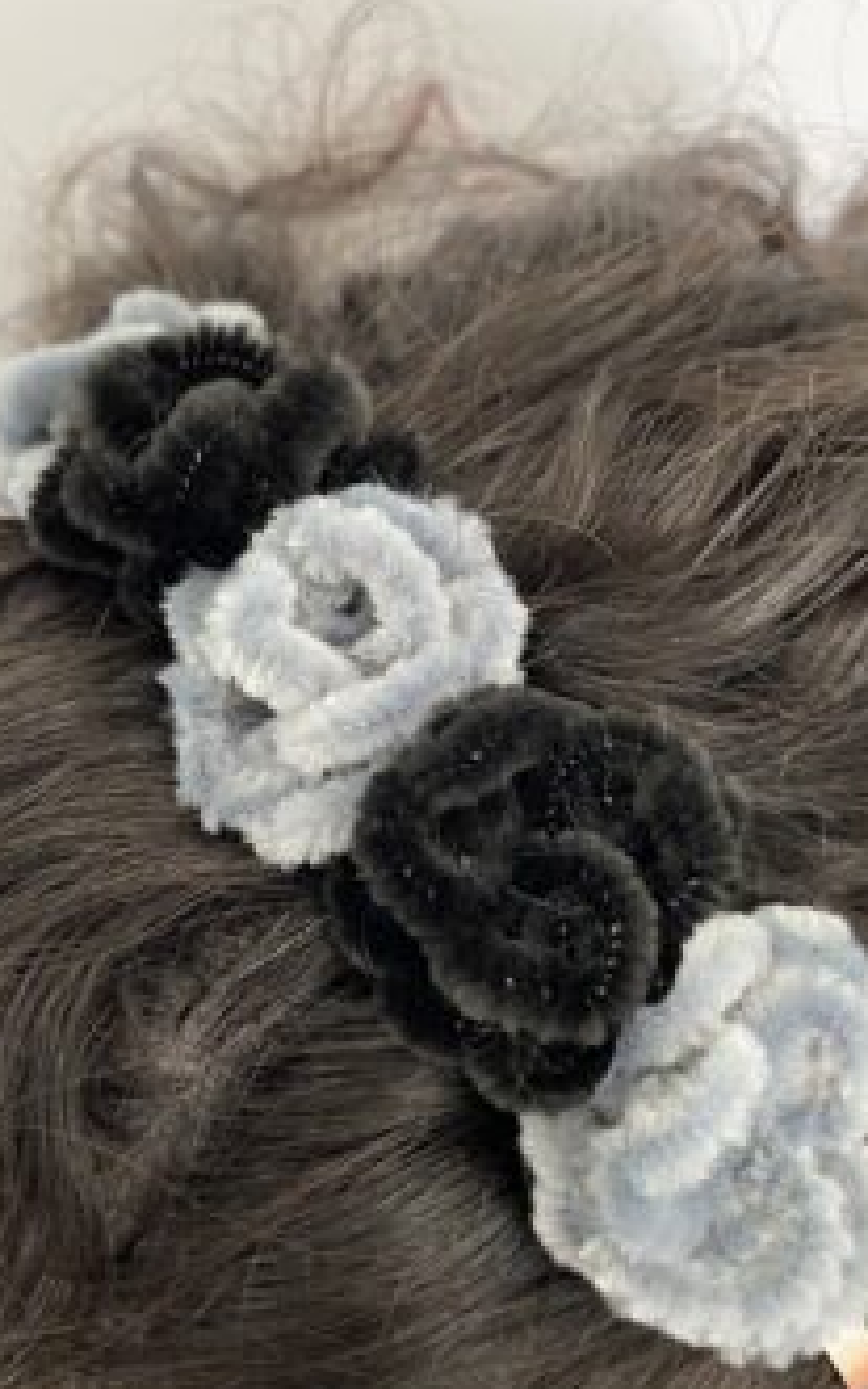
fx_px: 1211
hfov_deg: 39.4
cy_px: 743
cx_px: 403
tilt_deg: -53.6
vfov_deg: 59.6
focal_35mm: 32
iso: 640
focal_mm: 4.25
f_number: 1.8
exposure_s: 1/31
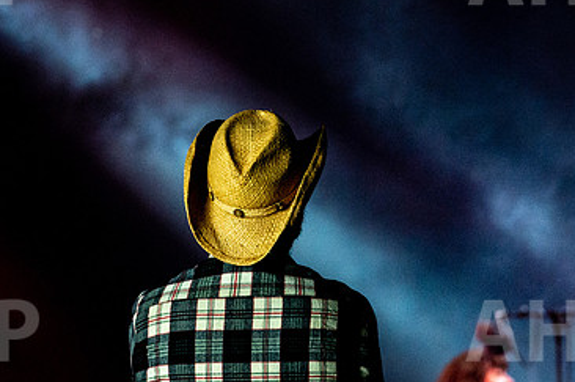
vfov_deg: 4.2
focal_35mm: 327
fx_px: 5216
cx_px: 255
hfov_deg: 6.3
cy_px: 160
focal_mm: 200
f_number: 5.6
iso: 6400
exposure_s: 1/640
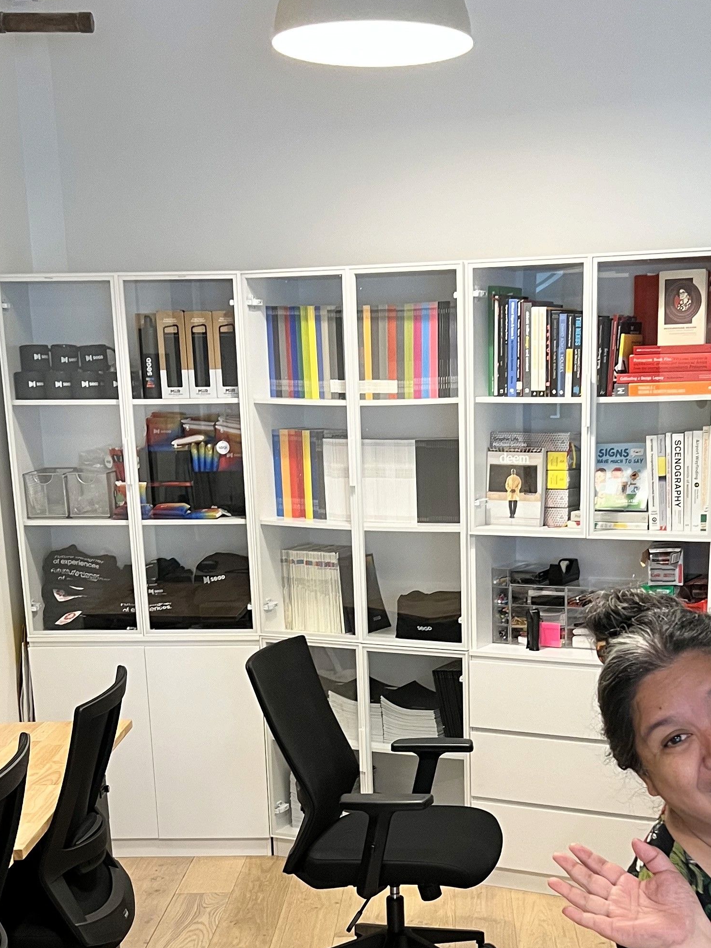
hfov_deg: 27.4
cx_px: 466
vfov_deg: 34.9
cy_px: 776
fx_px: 1452
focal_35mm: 53
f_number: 1.5
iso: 200
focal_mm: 5.7
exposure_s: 1/60
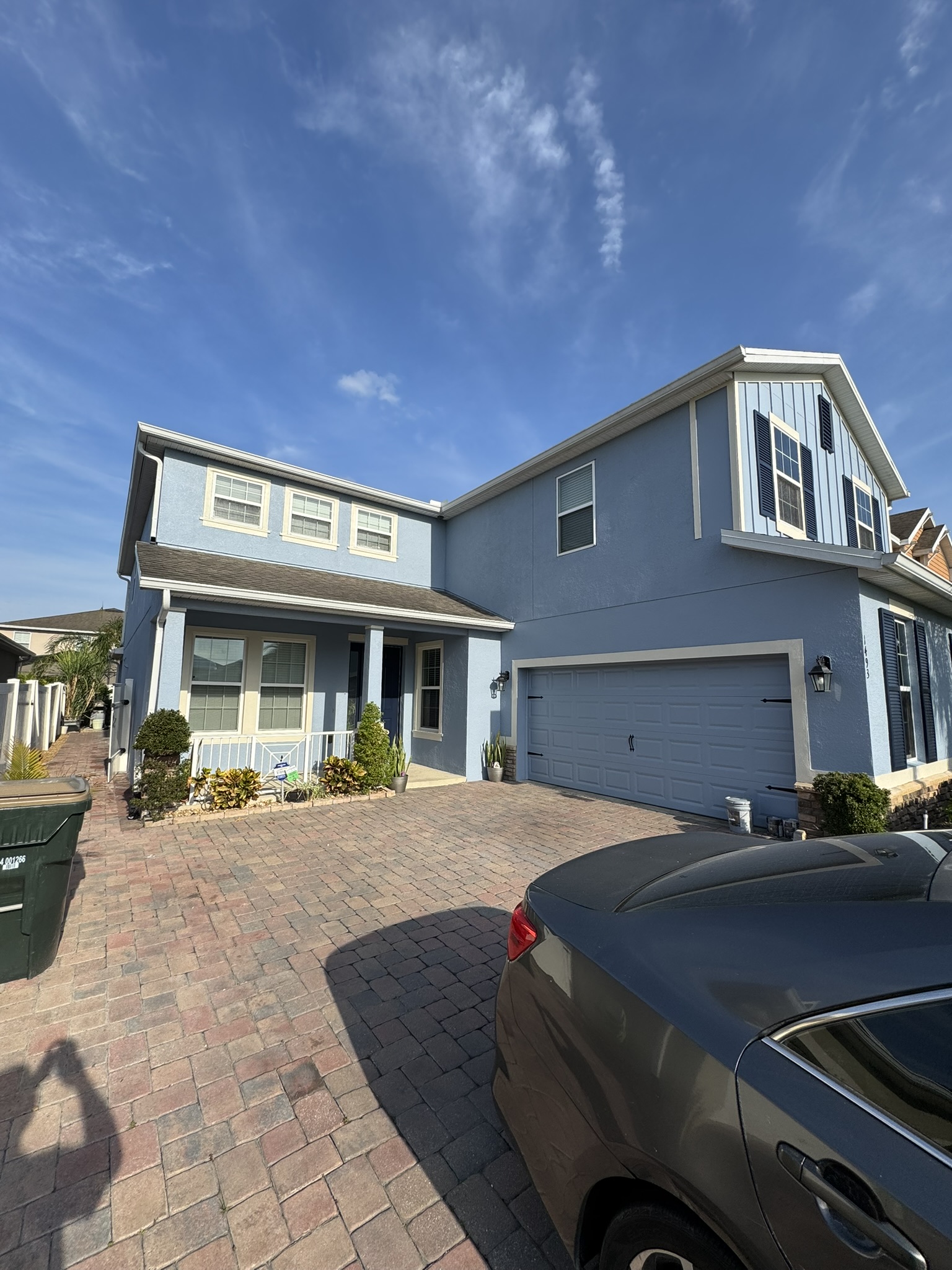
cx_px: 476
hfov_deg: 85.7
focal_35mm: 14
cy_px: 635
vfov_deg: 102.1
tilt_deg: +7.0
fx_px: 513
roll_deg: +0.5
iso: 50
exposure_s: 1/2083
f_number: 2.2
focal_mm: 2.22
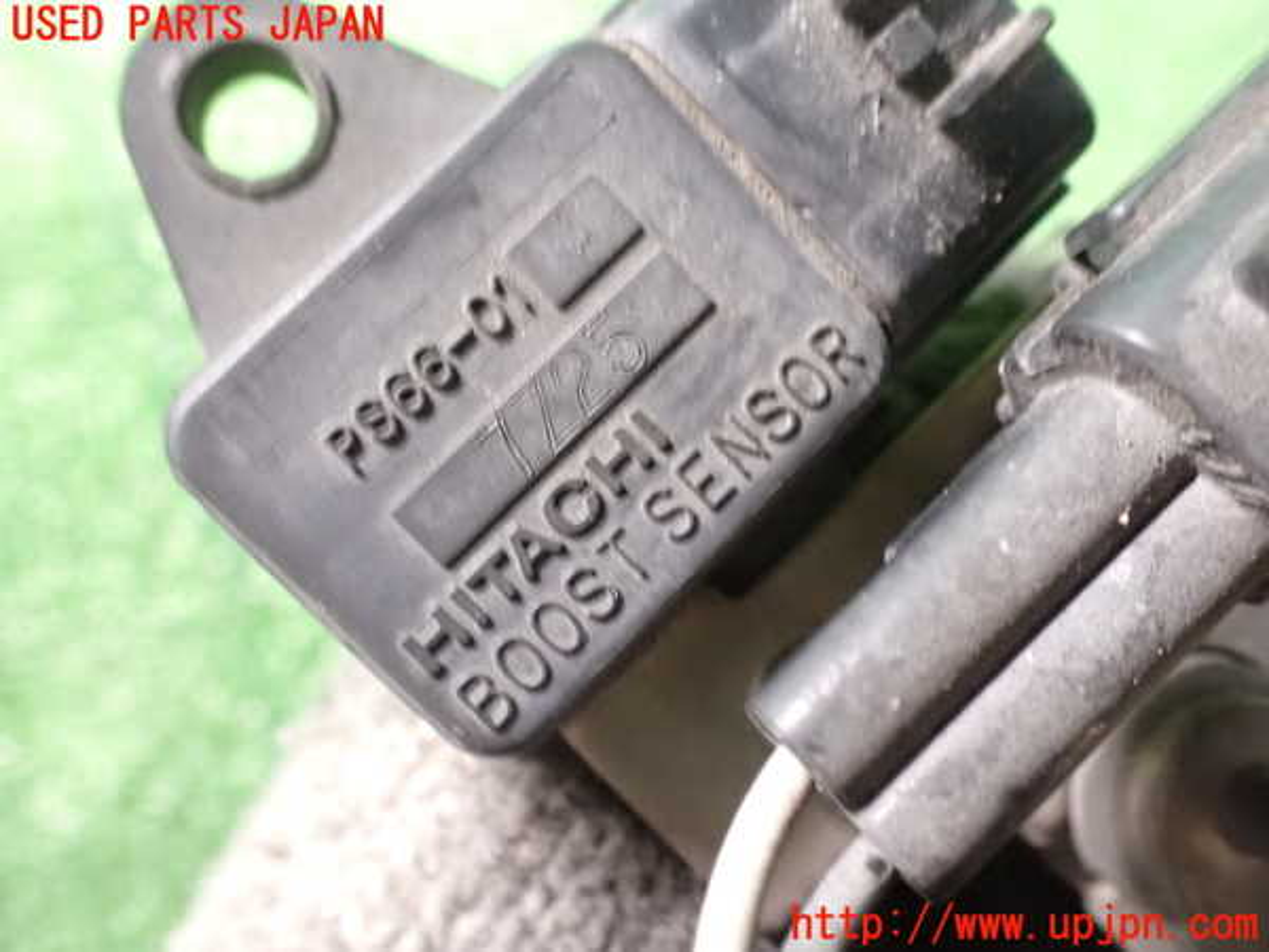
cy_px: 476
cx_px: 634
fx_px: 1100
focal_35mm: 30
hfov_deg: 60.0
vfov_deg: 46.8
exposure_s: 1/15
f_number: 2.3
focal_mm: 5.4
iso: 1600
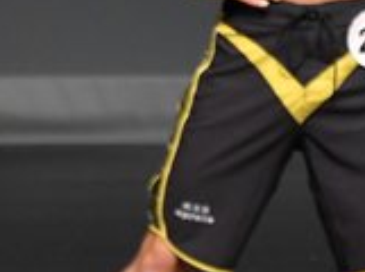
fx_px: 15371
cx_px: 314
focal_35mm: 1461
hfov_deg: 1.4
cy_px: 29
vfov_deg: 1.0
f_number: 5.6
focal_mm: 210
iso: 2000
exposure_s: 1/400
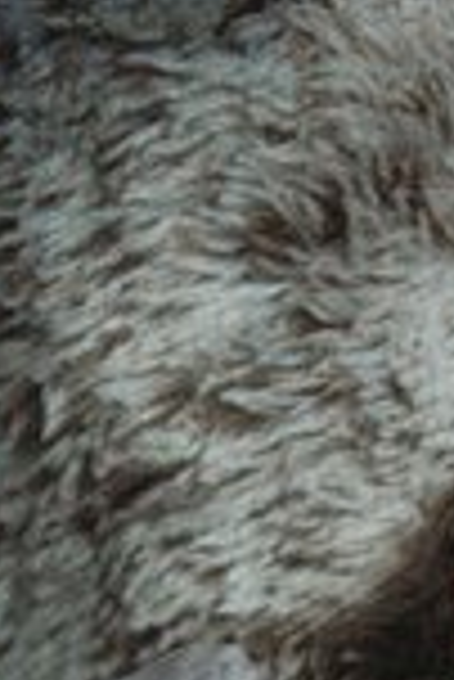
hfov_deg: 13.1
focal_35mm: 101
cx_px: 611
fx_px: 1906
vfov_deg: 18.1
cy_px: 1004
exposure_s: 1/125
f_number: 2.8
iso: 2000
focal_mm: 34
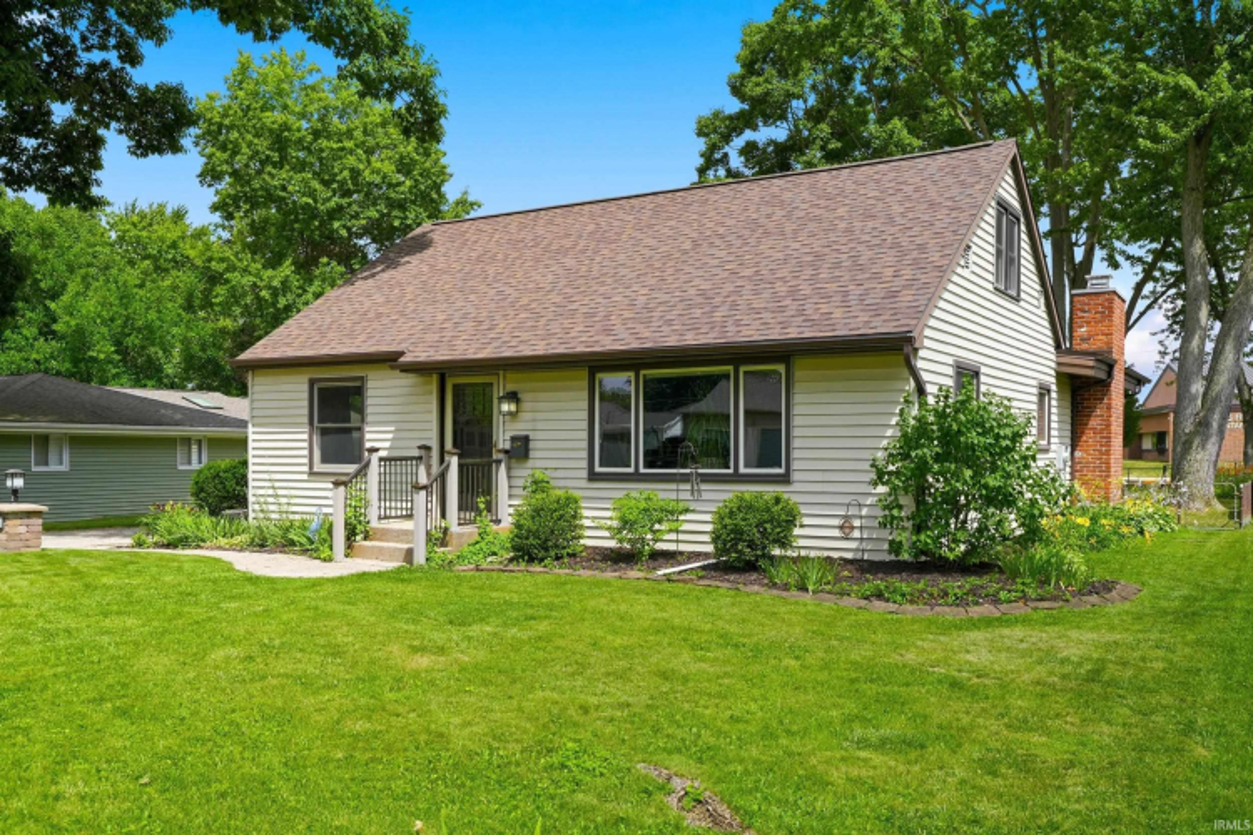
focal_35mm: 30
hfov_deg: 61.9
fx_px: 1044
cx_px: 626
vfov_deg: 43.6
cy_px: 418
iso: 100
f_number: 5
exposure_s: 1/400
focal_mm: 20
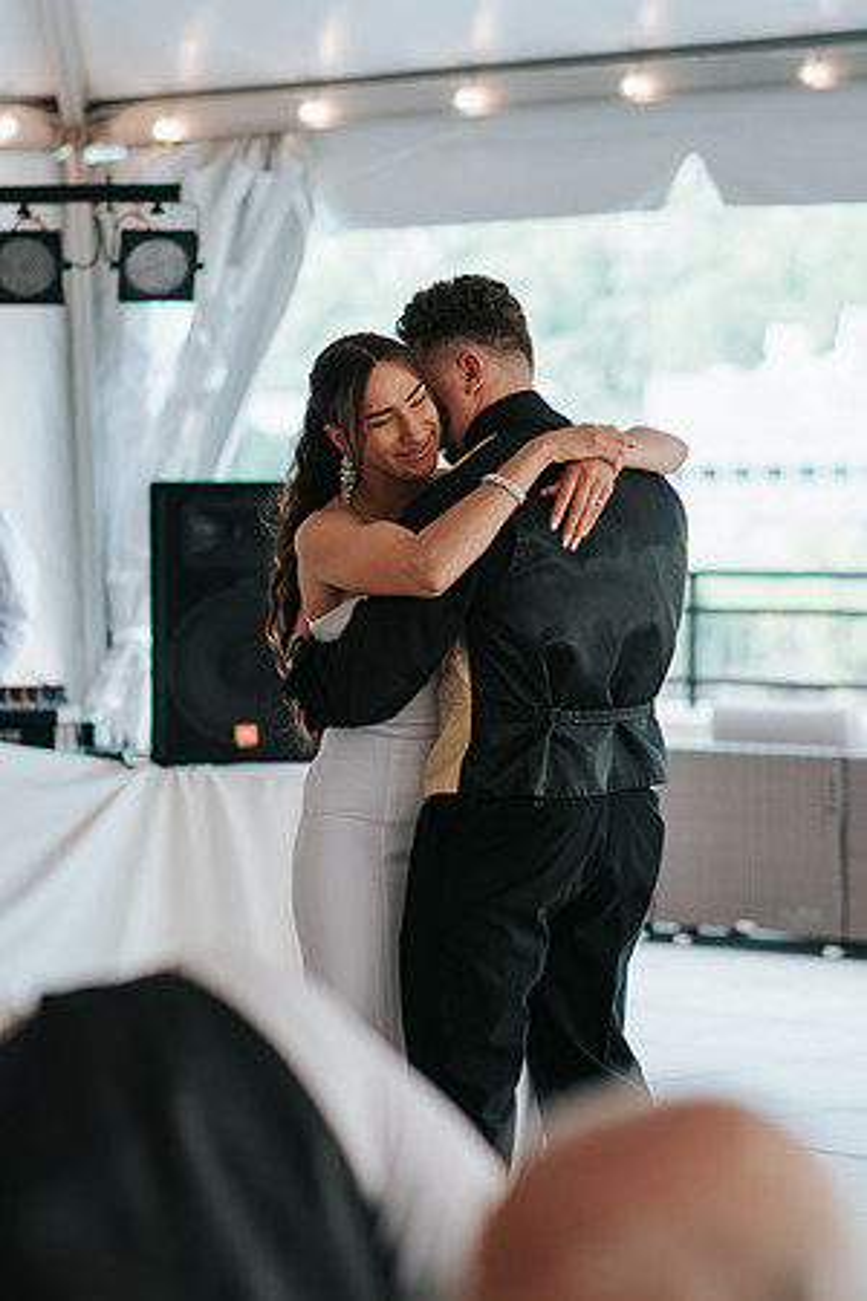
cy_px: 650
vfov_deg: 16.1
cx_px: 434
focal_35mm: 128
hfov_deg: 10.8
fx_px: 4606
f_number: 2.5
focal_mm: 85
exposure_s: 1/250
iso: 100
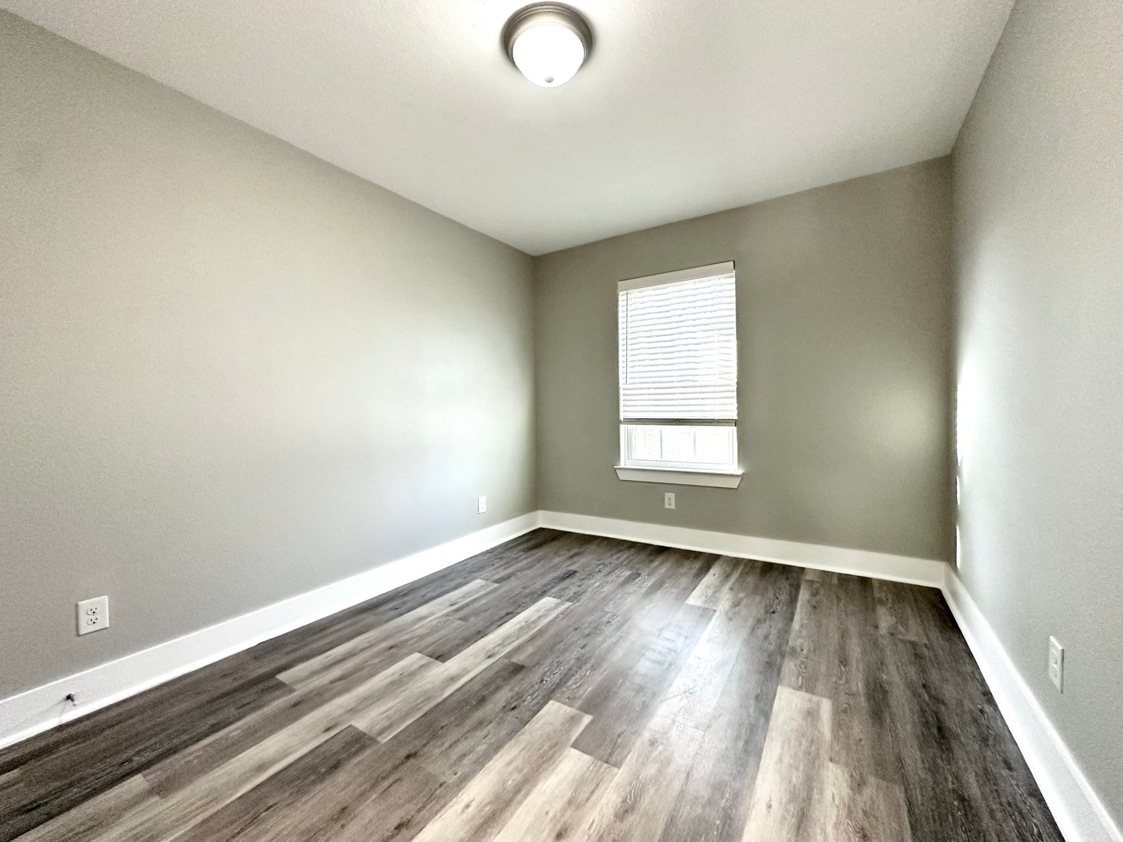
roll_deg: +0.6
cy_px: 421
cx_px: 562
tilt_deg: -0.9
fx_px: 454
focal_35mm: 14
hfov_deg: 102.1
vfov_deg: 85.7
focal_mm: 2.22
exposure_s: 1/120
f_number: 2.2
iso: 320
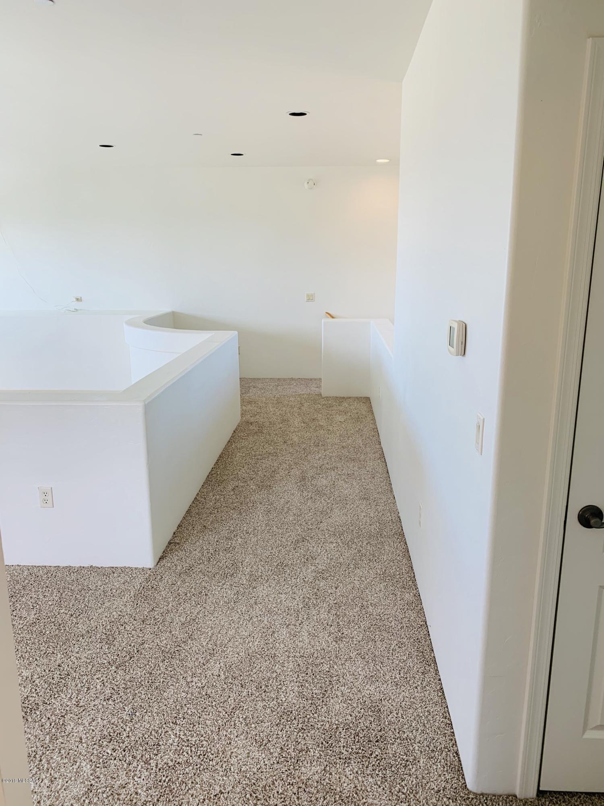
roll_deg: +0.0
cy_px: 403
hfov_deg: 53.1
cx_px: 302
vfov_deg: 67.3
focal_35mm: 26
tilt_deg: -12.6
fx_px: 605
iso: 64
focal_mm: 4.25
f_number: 1.8
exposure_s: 1/120
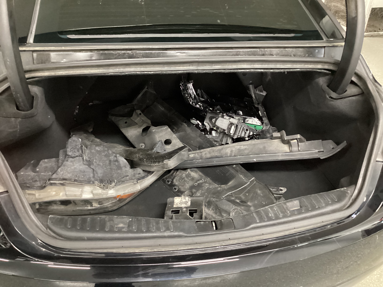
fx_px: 343
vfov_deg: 45.4
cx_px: 192
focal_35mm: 31
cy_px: 144
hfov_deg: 58.4
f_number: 2.4
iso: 640
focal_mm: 3.3
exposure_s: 1/20
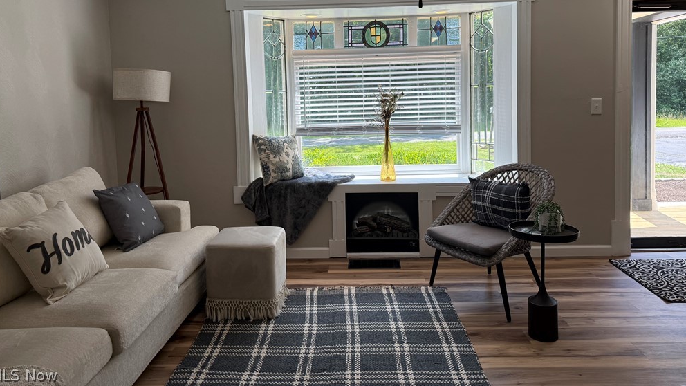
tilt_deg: -3.4
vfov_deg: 42.2
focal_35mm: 27
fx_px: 491
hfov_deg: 69.9
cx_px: 340
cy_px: 121
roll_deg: +1.8
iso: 100
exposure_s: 1/543
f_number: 1.78
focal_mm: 6.76
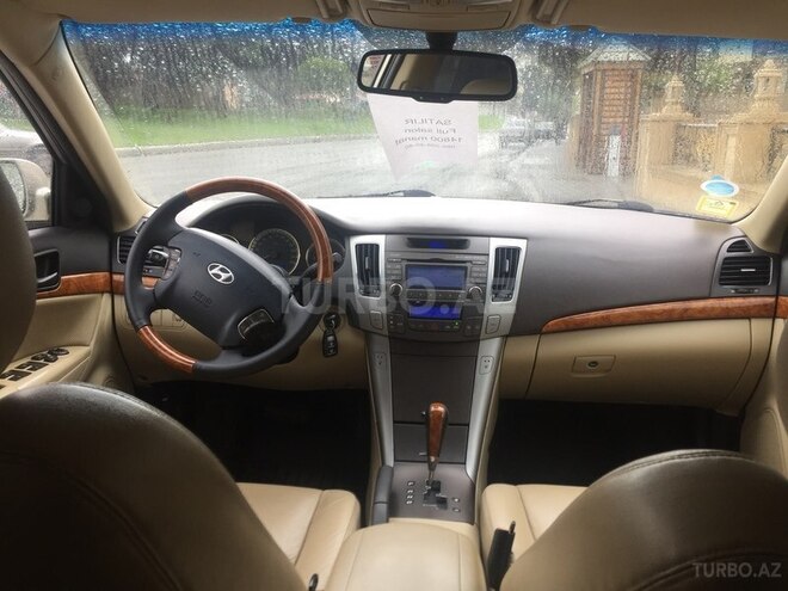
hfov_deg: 61.7
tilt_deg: -17.1
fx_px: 660
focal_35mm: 29
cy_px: 296
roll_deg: +1.0
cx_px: 394
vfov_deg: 48.2
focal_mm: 4.15
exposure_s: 1/50
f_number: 2.2
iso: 32
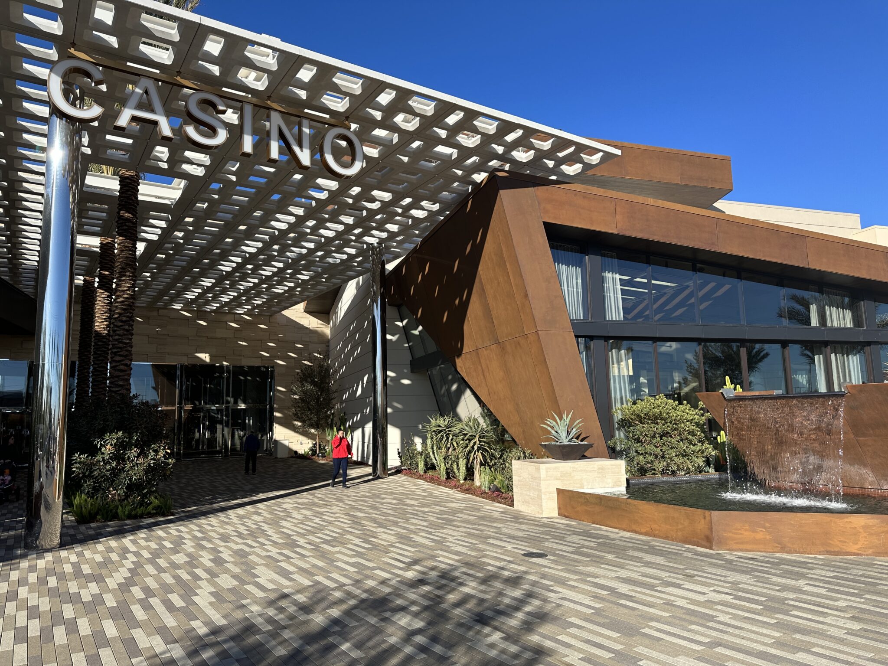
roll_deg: +0.7
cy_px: 333
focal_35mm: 24
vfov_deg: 56.8
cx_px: 444
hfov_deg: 71.6
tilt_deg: +7.2
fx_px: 616
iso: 80
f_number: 1.78
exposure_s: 1/3472
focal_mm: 6.86
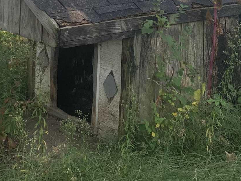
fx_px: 668
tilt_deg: +1.4
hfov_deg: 20.4
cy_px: -64
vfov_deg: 14.6
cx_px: 141
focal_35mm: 96
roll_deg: -0.6
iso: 25
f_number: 1.8
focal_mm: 4.25
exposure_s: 1/283
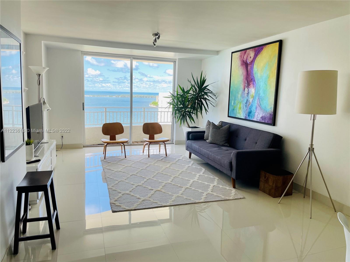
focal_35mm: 26
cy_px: 131
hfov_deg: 67.3
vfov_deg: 53.1
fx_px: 263
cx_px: 175
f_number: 1.6
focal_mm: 4.2
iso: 32
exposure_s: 1/184
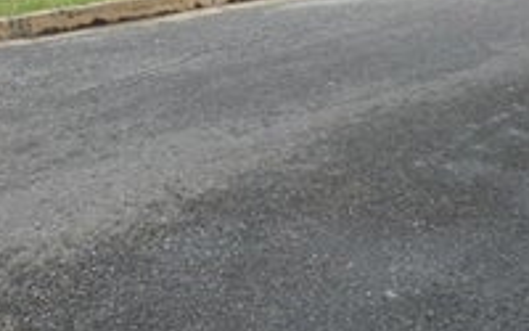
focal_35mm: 78
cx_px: 264
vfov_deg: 15.1
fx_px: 1125
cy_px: -212
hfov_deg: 26.5
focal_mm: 6.4
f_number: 1.8
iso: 12
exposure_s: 1/812
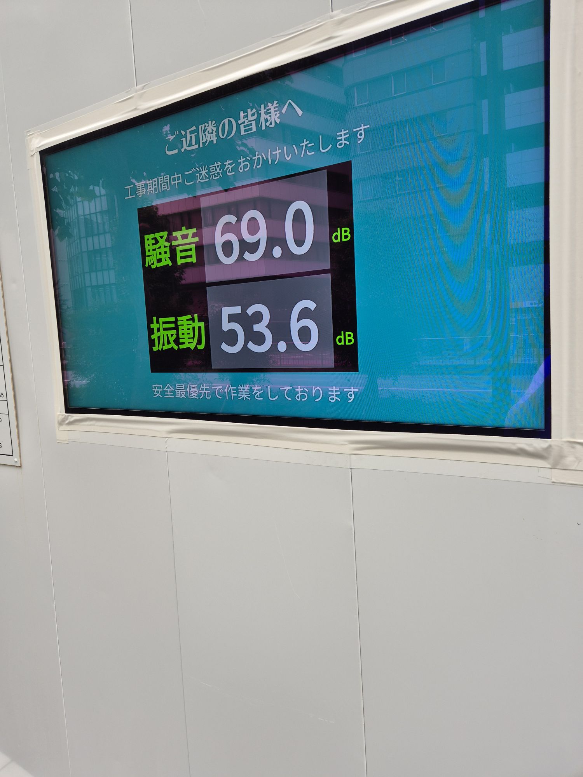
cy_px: 388
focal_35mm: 23
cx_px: 292
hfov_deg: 58.9
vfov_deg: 73.9
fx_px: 516
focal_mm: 5.4
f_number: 1.8
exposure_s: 1/473
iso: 25
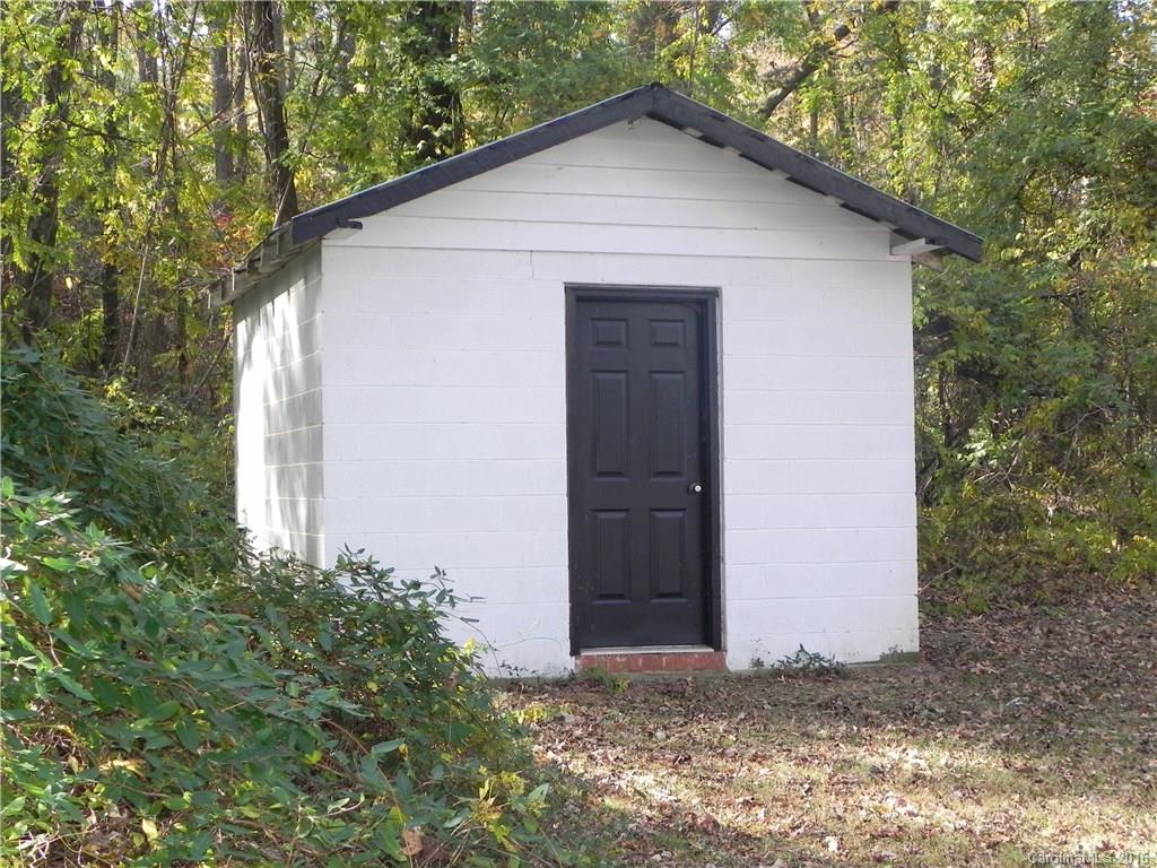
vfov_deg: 28.0
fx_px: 1738
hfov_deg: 36.8
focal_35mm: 52
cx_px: 578
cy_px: 434
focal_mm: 9.2
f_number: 4
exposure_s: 1/155
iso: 224
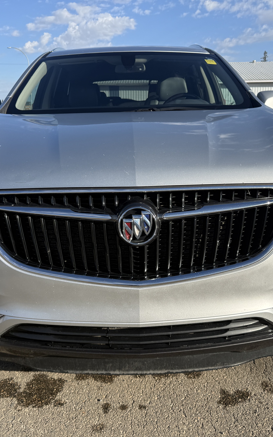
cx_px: 131
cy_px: 218
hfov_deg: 37.3
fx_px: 405
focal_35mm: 34
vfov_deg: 56.7
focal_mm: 6.76
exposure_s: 1/3279
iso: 80
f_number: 1.78
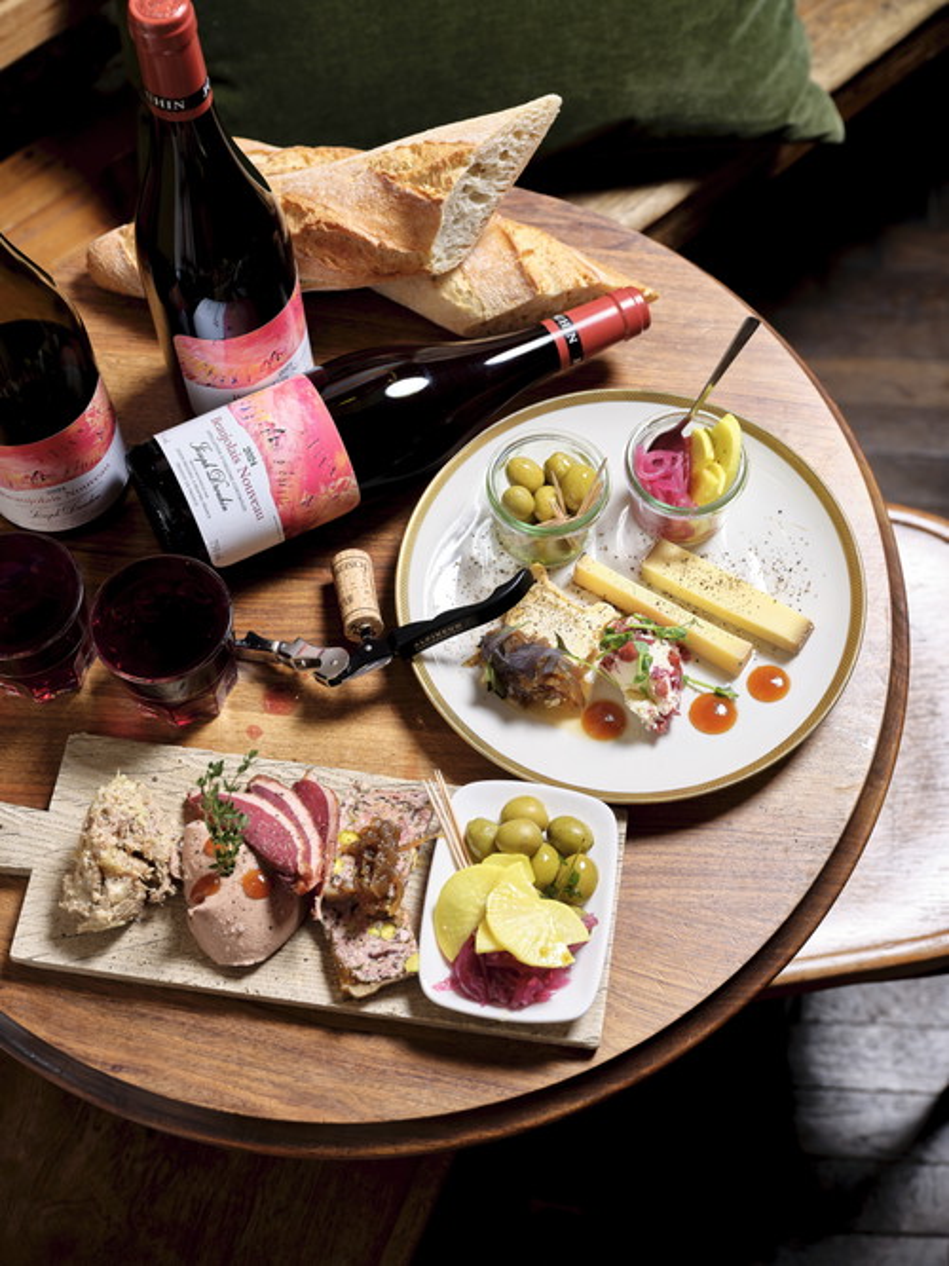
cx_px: 474
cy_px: 633
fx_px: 1865
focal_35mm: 51
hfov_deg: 28.6
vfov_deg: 37.5
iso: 400
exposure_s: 1/60
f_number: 7.1
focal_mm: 64
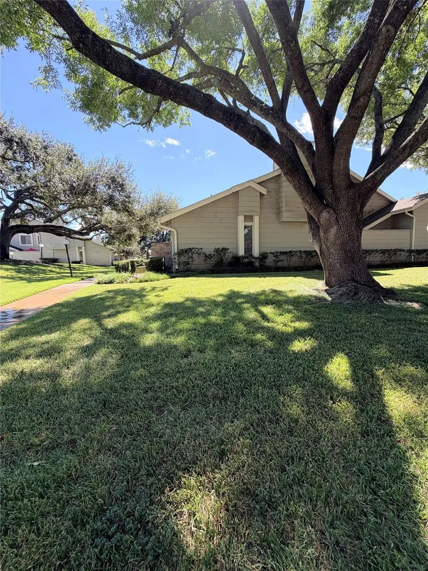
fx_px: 231
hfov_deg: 85.7
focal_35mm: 14
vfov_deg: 102.1
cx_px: 214
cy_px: 286
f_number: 2.2
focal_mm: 2.22
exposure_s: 1/502
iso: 64
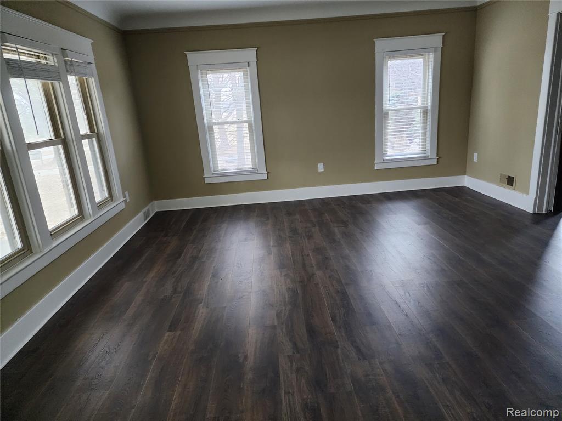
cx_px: 281
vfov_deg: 58.9
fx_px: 373
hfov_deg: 73.9
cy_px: 210
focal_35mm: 23
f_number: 1.8
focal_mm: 6.4
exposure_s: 1/120
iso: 800
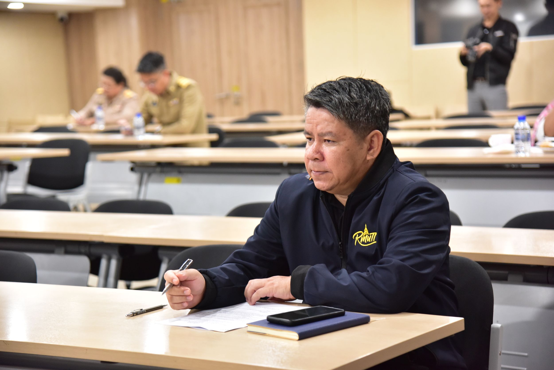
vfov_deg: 16.1
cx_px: 277
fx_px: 1308
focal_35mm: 85
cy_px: 185
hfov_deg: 23.9
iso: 2500
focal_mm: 85
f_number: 4.5
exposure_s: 1/80
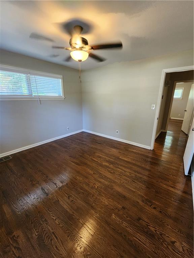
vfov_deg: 106.2
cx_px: 97
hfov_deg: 89.9
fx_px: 97
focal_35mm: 13
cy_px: 129
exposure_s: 1/60
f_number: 2.2
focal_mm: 2.2
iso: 400
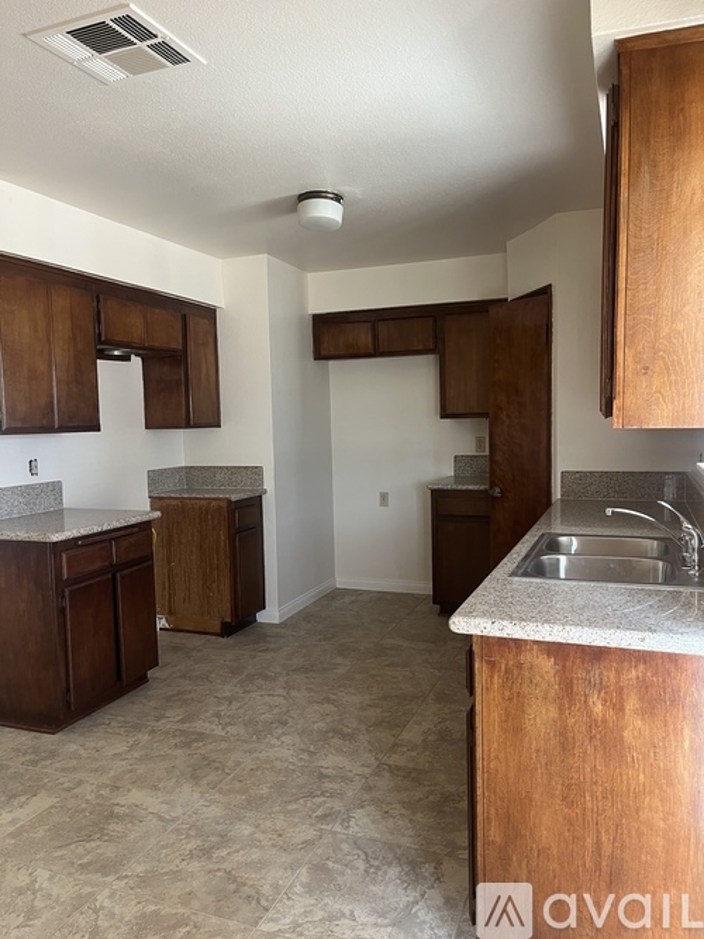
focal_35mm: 26
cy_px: 470
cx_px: 352
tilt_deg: -5.2
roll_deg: +2.0
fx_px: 705
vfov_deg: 67.3
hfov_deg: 53.0
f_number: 1.6
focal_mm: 5.1
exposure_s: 1/60
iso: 200
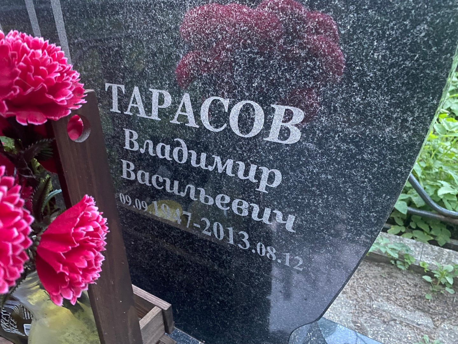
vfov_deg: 53.1
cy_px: 172
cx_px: 229
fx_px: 344
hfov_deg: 67.3
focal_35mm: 26
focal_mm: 4.25
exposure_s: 1/12
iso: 500
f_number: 1.8
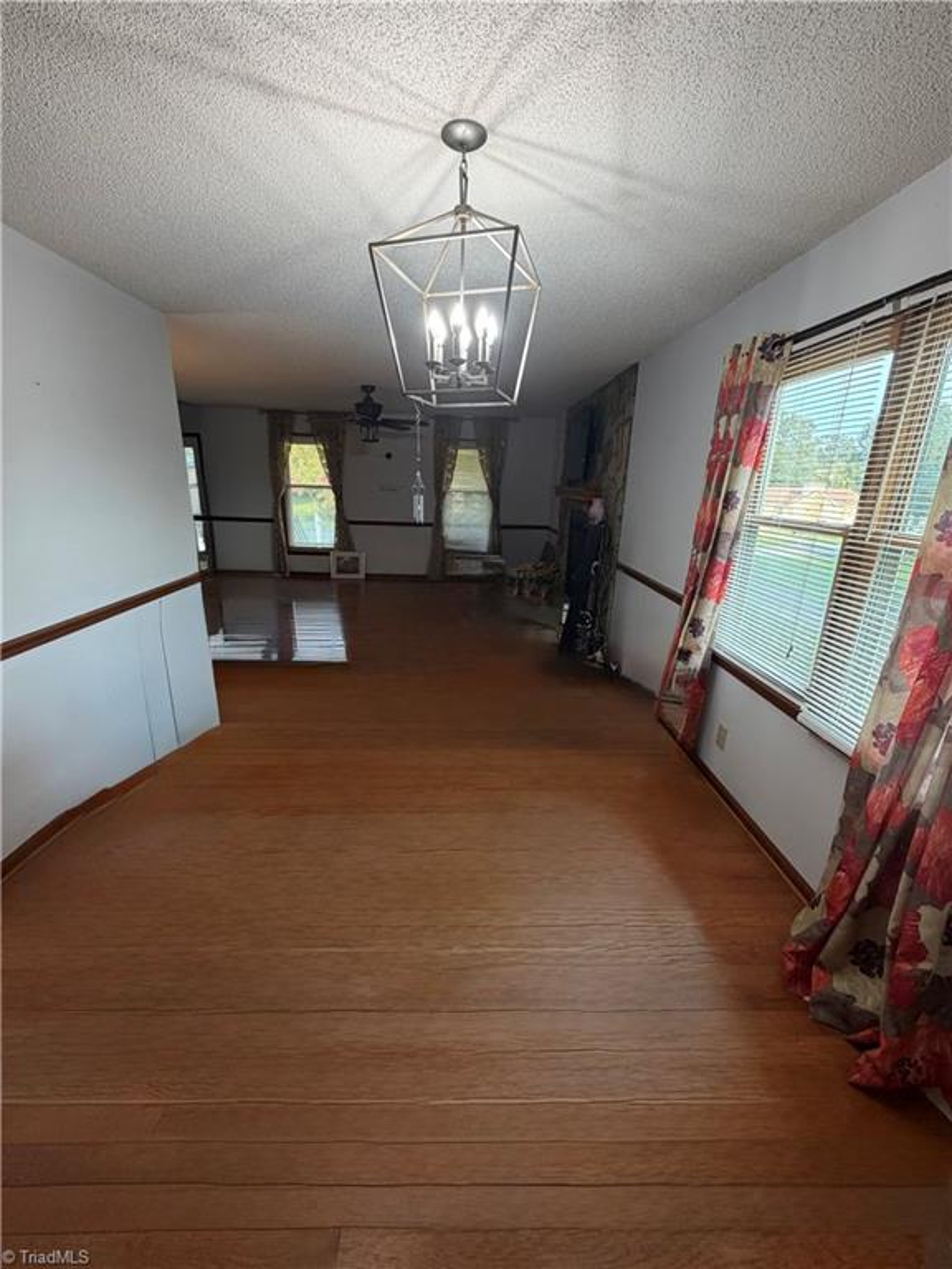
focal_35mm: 14
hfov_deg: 85.7
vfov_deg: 102.1
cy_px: 634
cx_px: 476
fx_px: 513
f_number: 2.2
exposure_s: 1/60
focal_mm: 2.22
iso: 200
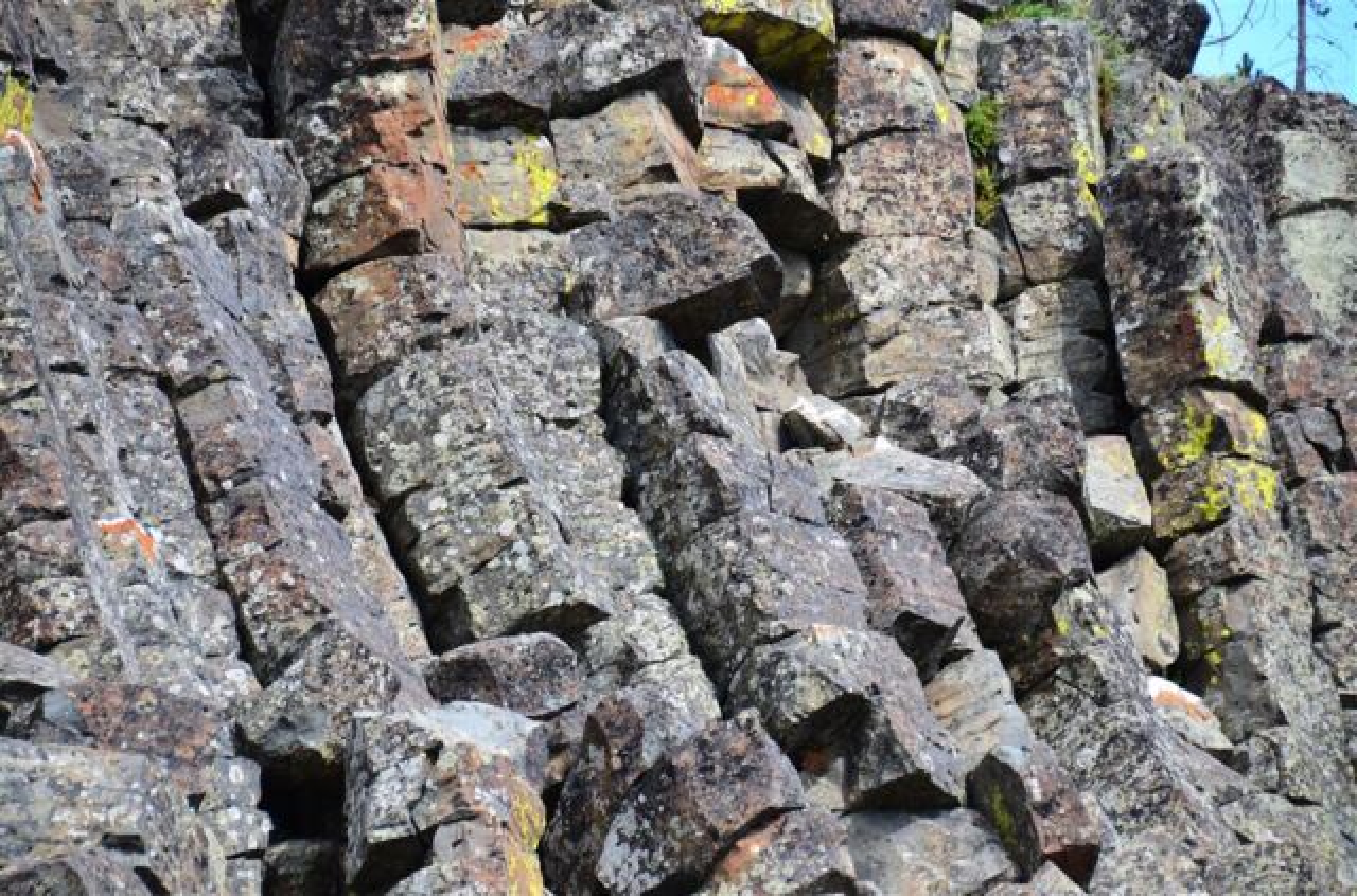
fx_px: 7612
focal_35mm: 202
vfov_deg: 6.7
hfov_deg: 10.2
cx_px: 678
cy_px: 448
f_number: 5.6
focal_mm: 135
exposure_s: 1/250
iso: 200
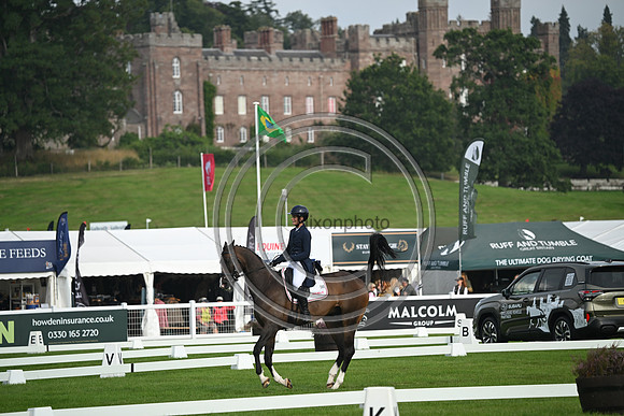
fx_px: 3987
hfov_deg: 8.9
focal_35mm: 230
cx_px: 312
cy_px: 208
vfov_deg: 6.0
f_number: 5
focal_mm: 230
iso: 280
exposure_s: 1/1250
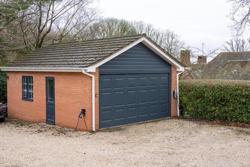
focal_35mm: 45
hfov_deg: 43.6
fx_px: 313
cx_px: 125
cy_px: 84
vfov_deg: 29.9
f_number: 4.5
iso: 100
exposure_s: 1/80
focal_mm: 45
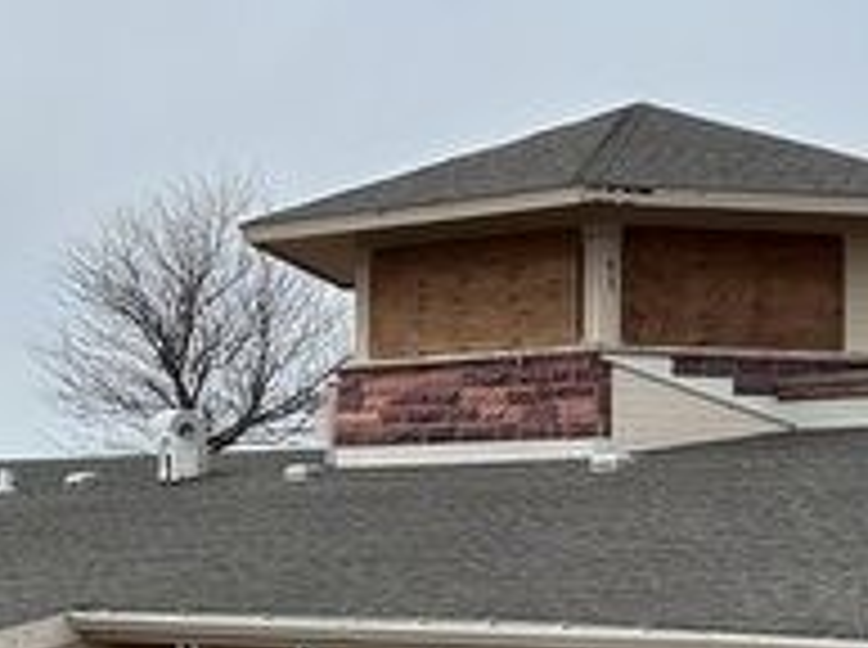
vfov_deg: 13.6
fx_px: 2703
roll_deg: -0.3
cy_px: 441
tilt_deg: +2.9
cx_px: 274
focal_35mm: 108
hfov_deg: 18.2
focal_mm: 5.7
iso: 50
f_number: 1.5
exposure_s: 1/1751
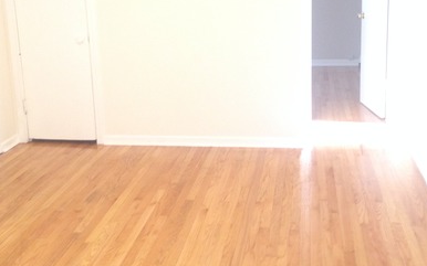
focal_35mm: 58
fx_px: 675
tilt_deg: -14.0
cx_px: 212
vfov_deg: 22.3
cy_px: 98
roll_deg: +2.6
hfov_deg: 35.1
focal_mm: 4.12
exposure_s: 1/20
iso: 125
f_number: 2.4
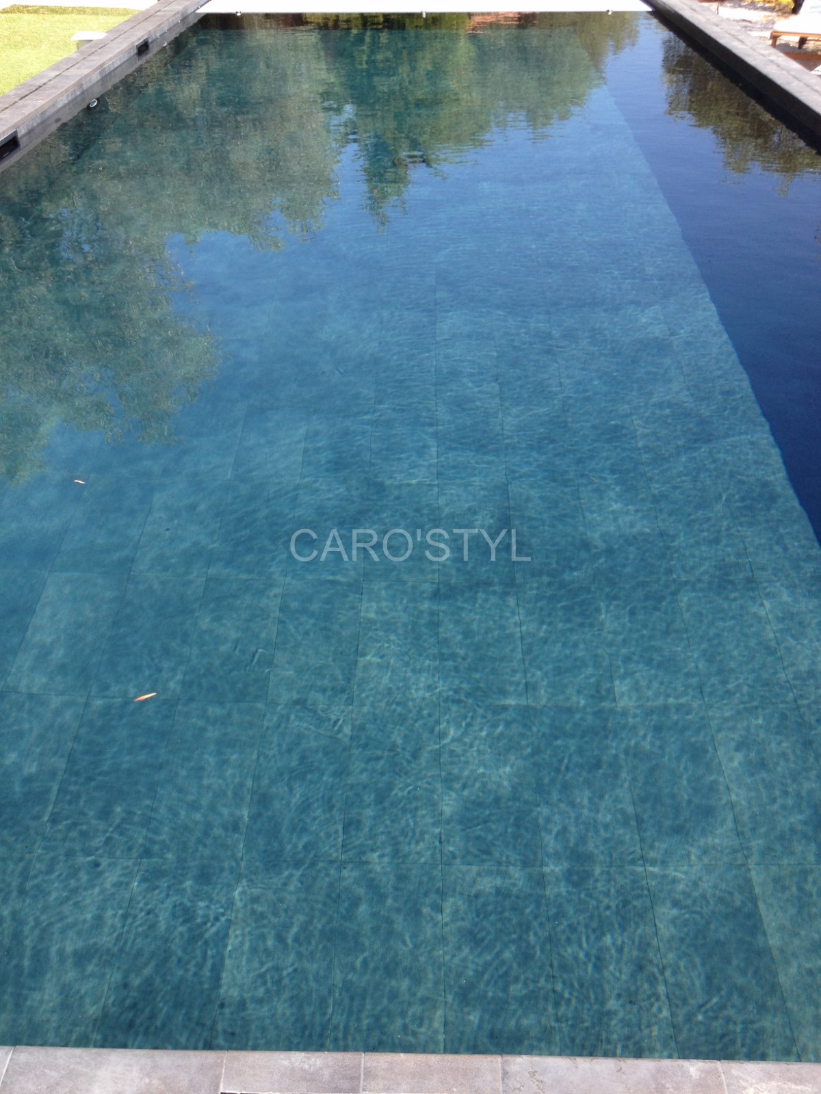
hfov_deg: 40.7
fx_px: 1107
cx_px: 410
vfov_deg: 52.6
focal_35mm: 35
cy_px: 547
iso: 50
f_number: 2.4
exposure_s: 1/502
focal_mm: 4.28
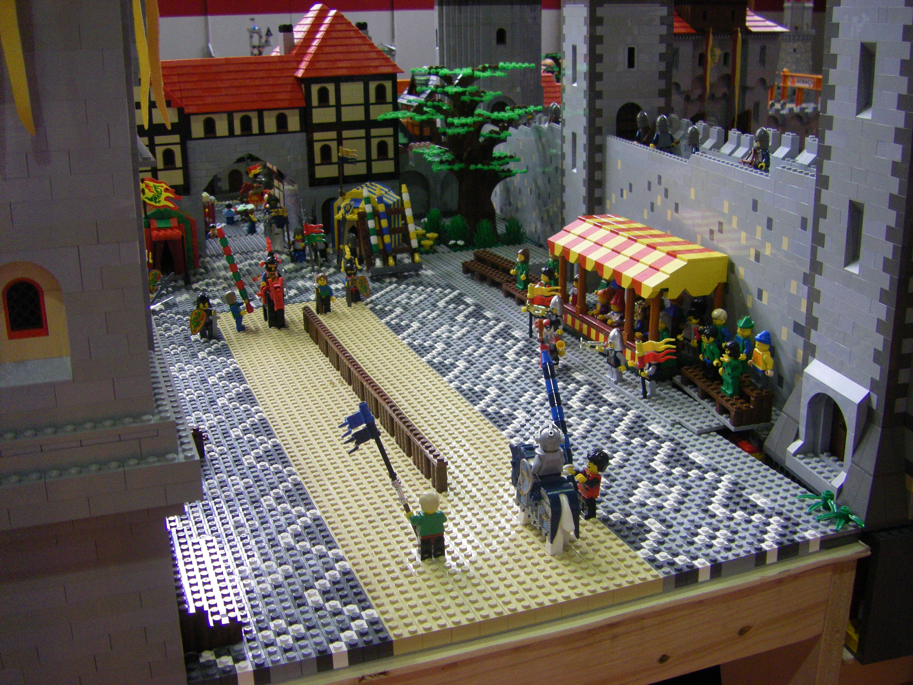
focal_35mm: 38
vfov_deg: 37.7
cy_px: 342
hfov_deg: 49.0
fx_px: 1002
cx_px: 456
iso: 320
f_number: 3.5
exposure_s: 1/50
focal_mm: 6.3
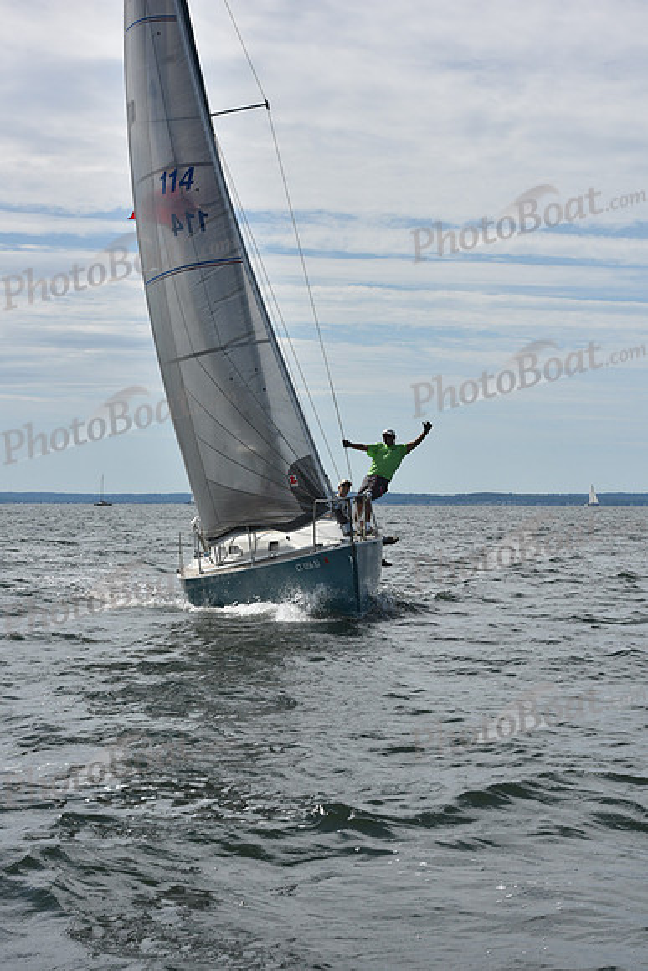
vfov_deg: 28.8
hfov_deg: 19.5
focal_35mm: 70
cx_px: 324
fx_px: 1889
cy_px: 486
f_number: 13
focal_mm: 70
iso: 320
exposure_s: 1/1000
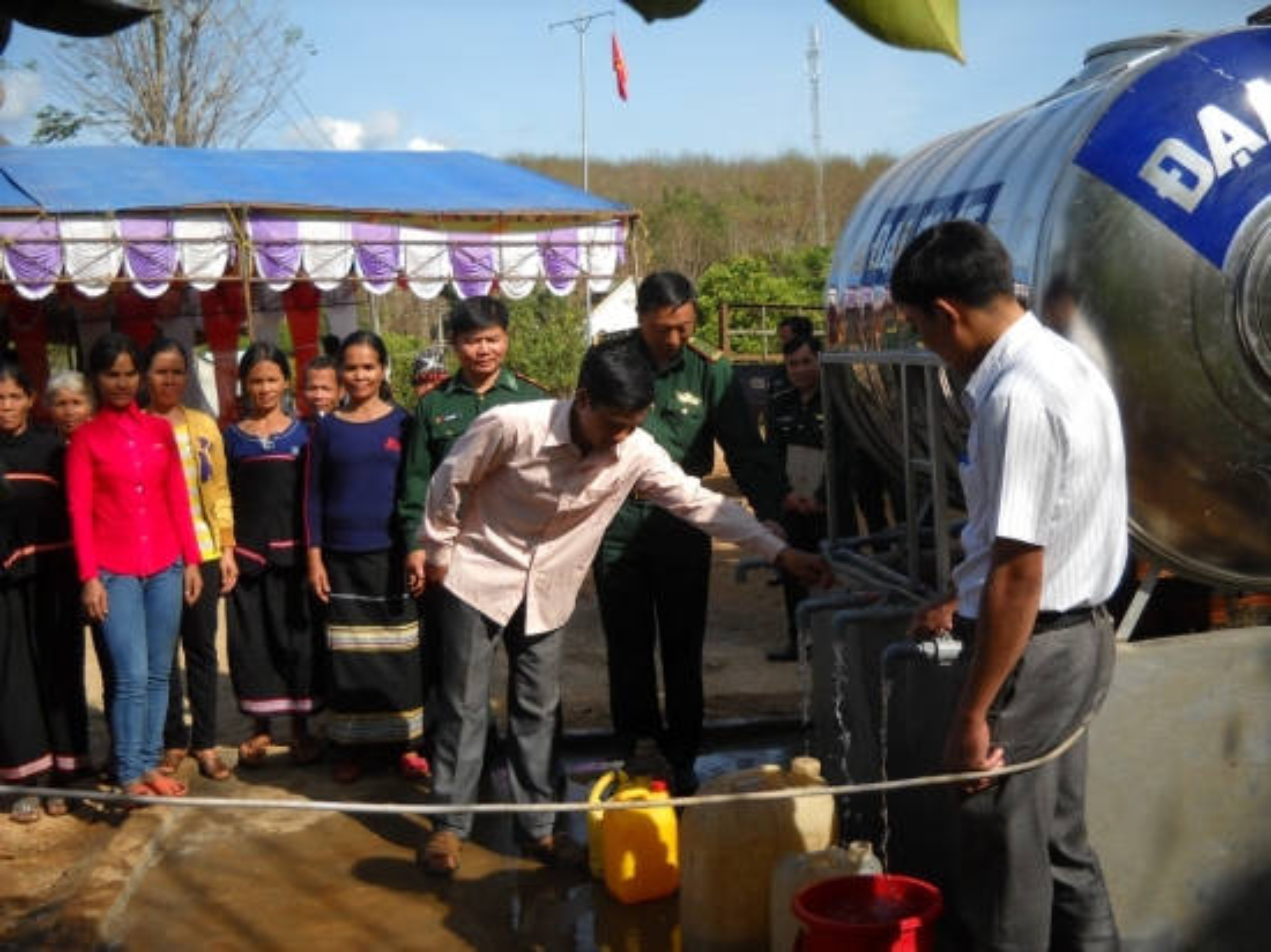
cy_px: 476
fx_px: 1505
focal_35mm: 41
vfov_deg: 35.1
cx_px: 636
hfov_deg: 45.8
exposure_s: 1/676
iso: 64
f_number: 3.1
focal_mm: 6.72
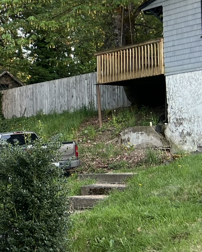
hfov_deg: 15.2
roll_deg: -1.3
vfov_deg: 23.0
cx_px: -193
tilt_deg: +4.8
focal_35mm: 83
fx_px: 620
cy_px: 120
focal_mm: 5.7
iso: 50
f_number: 1.5
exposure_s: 1/121
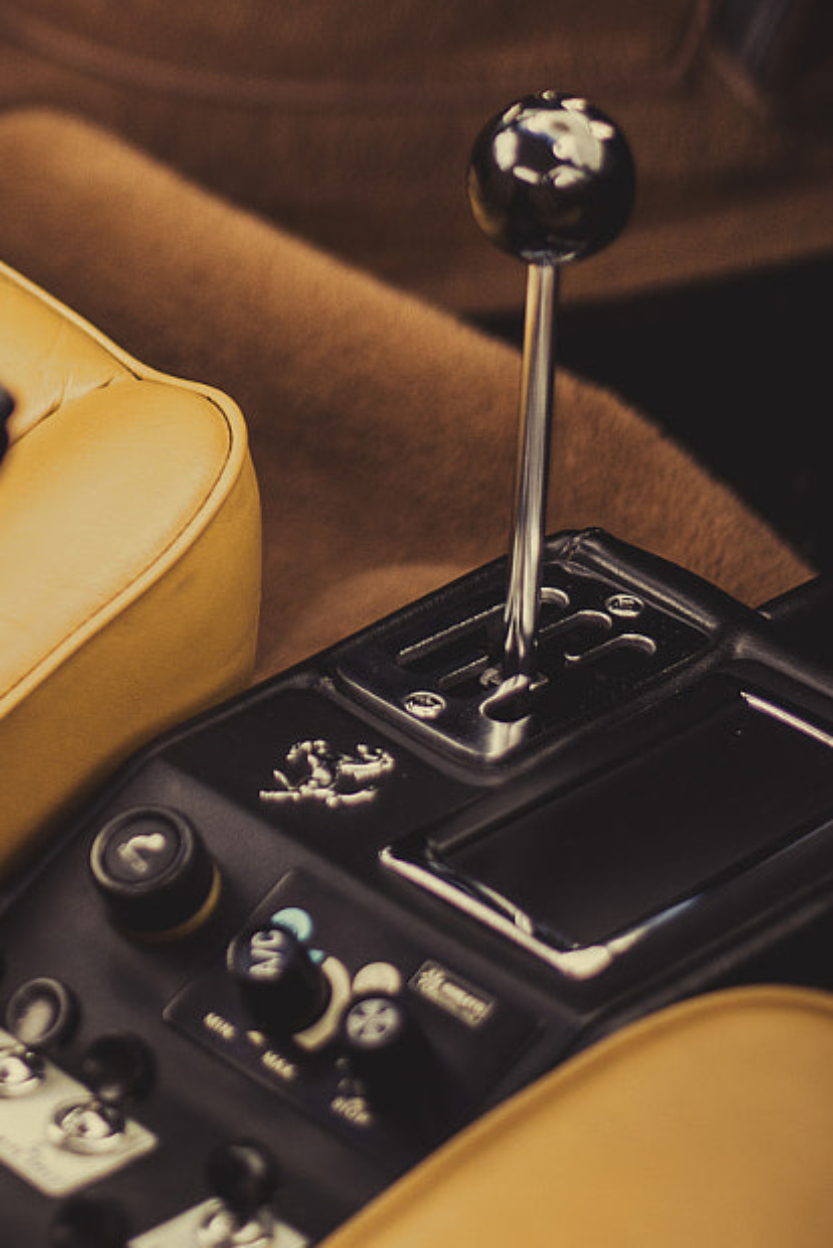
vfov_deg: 15.6
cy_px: 24
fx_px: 4472
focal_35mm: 129
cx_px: 60
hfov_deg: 10.6
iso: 320
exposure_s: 1/60
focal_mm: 50
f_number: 1.8
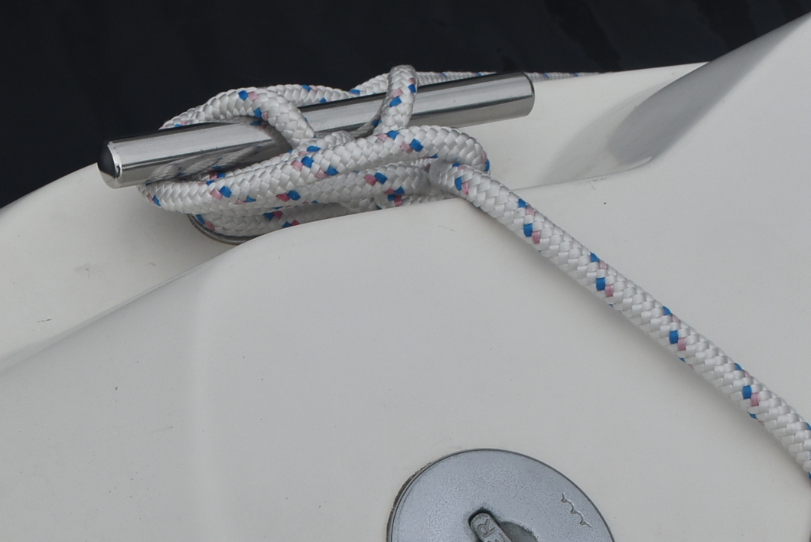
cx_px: 79
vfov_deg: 14.6
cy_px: 583
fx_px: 2074
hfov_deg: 21.6
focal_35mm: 92
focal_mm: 26
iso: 200
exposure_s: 1/500
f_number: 11
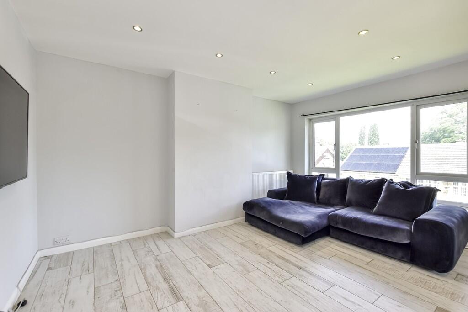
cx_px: 234
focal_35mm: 15
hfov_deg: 100.4
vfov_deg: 77.3
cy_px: 156
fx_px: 195
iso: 640
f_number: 8
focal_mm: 10
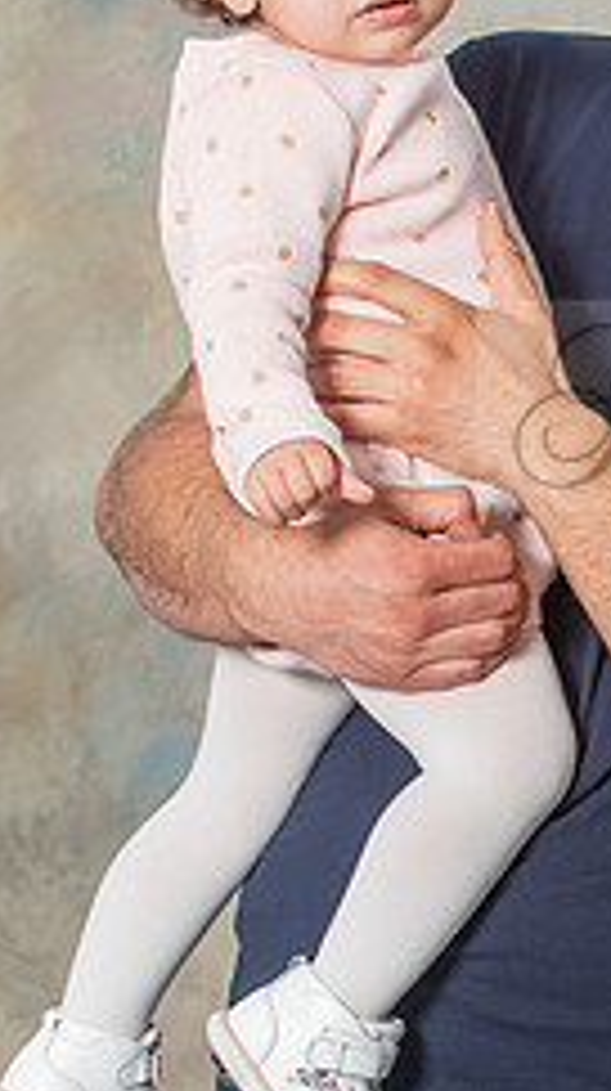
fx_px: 8645
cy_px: 467
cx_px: 894
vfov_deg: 7.2
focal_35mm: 299
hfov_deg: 4.0
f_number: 5.6
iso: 200
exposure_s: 1/125
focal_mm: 90
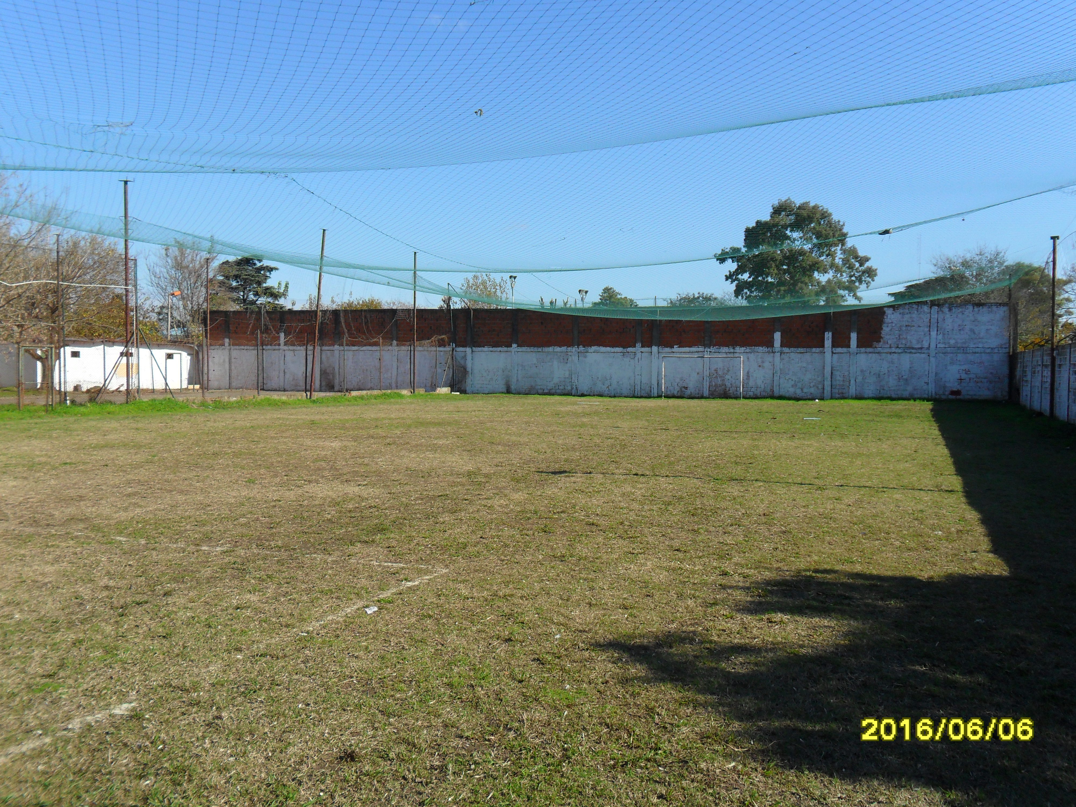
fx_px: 995
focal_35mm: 32
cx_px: 538
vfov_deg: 44.2
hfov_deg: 56.8
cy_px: 404
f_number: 3.7
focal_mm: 5.7
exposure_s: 1/750
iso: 100
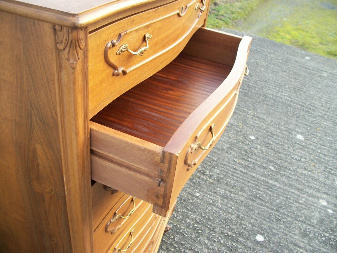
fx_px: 312
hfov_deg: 56.8
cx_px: 168
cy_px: 126
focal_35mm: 32
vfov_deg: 44.2
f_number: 2.9
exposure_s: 1/80
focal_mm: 5.7
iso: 80
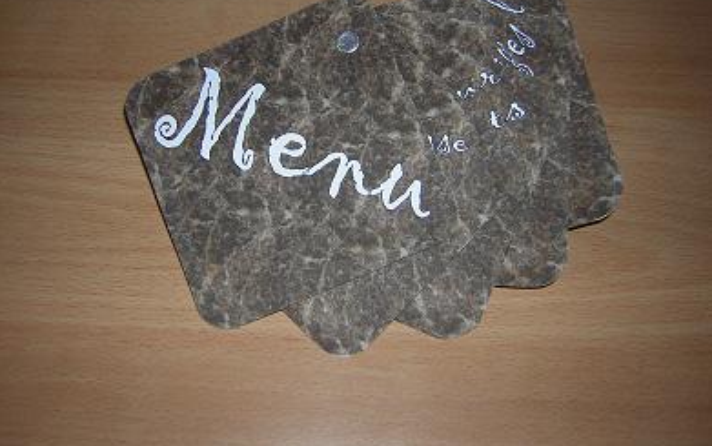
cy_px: 188
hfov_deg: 50.4
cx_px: 359
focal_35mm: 39
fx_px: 757
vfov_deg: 32.8
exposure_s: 1/60.1
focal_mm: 4.7
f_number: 2.6
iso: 50
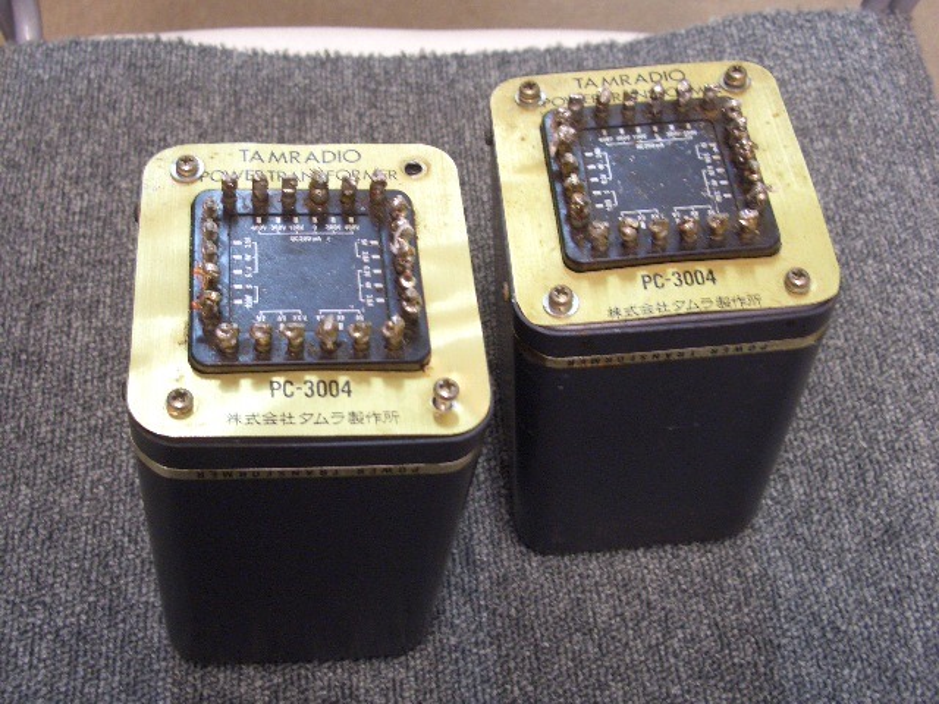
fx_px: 1112
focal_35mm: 41
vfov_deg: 35.1
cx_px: 470
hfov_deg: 45.8
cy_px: 352
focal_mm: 6.8
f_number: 2.8
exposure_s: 1/8
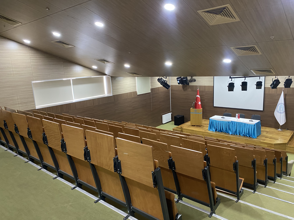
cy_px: 110
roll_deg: +2.7
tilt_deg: -13.0
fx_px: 221
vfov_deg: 53.1
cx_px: 147
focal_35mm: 26
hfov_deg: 67.3
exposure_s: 1/42
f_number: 1.8
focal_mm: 4.25
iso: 500
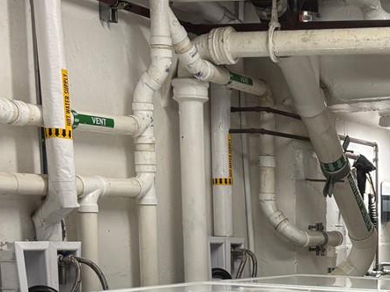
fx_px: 1059
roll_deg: -1.5
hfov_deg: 19.4
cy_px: 399
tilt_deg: -9.6
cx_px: 498
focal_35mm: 94
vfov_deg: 14.9
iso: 100
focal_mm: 5.96
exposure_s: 1/120
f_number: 1.6
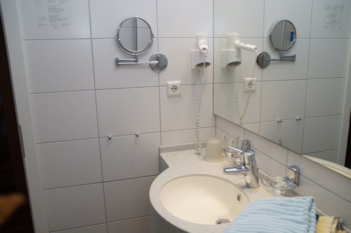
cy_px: 116
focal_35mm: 30
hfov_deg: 62.0
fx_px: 292
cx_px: 176
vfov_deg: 43.5
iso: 200
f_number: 4
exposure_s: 1/60
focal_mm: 20
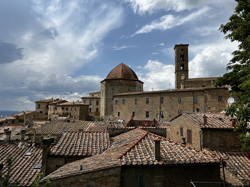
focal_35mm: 26
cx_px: 125
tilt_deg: +5.9
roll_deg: -0.8
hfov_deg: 67.3
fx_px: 188
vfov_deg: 53.1
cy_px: 94
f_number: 1.5
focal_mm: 5.7
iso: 50
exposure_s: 1/8000
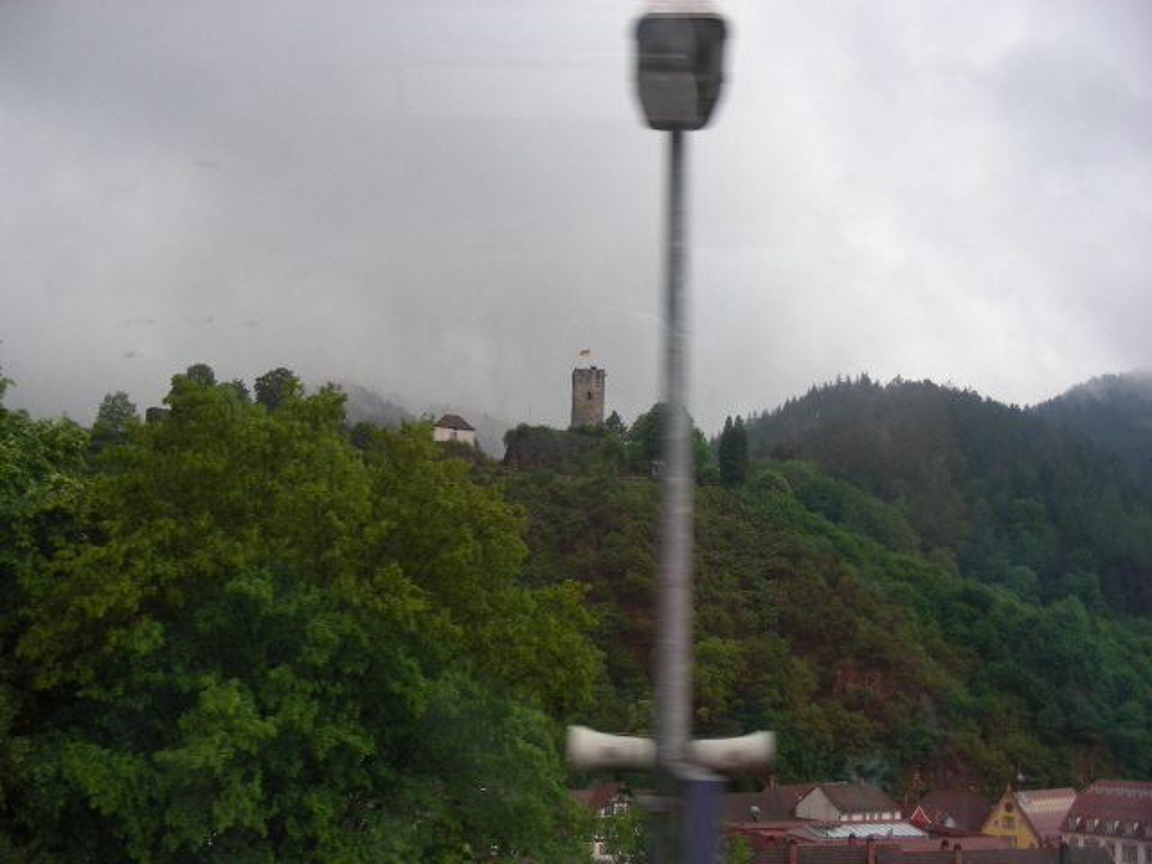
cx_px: 576
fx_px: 1265
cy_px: 432
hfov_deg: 49.0
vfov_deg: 37.7
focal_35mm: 38
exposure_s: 1/49.6
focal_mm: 6.3
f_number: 3.5
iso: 50
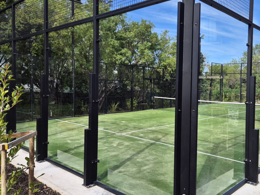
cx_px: 167
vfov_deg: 44.1
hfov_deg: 56.0
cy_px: 93
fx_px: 240
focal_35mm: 32
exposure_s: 1/910
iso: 25
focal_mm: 5.4
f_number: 1.8
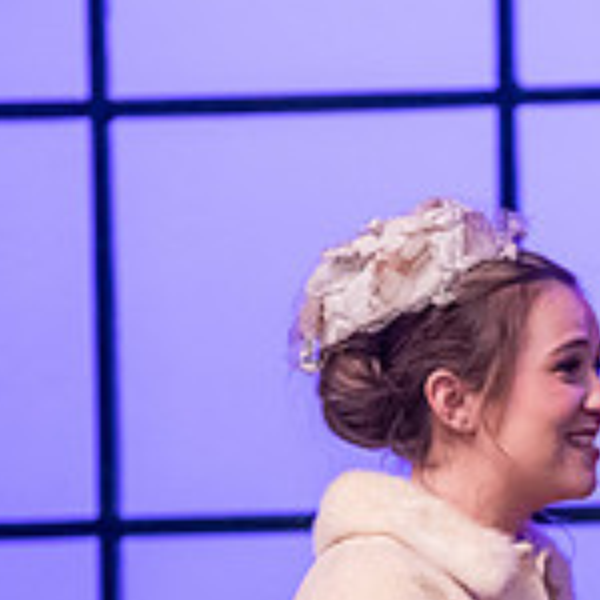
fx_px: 11609
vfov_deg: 3.0
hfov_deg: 3.0
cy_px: 606
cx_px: 648
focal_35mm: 592
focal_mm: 180
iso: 3200
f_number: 3.2
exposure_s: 1/200
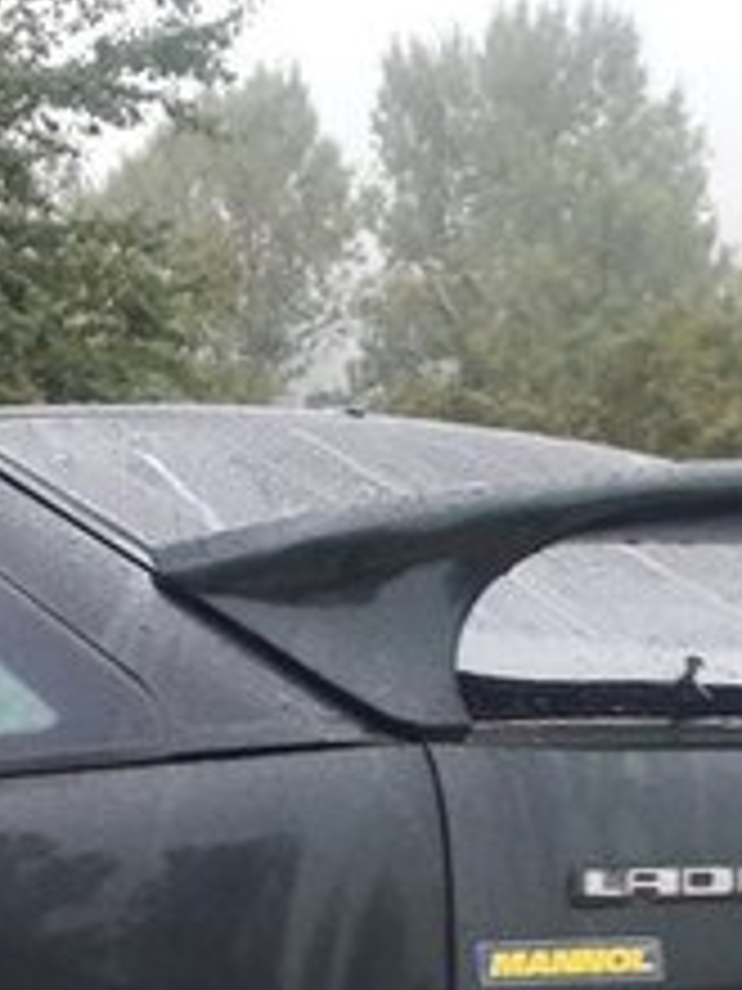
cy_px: 1100
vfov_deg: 22.0
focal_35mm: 84
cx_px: -463
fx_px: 2401
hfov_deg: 15.7
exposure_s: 1/17
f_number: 1.9
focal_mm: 3.7
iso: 160
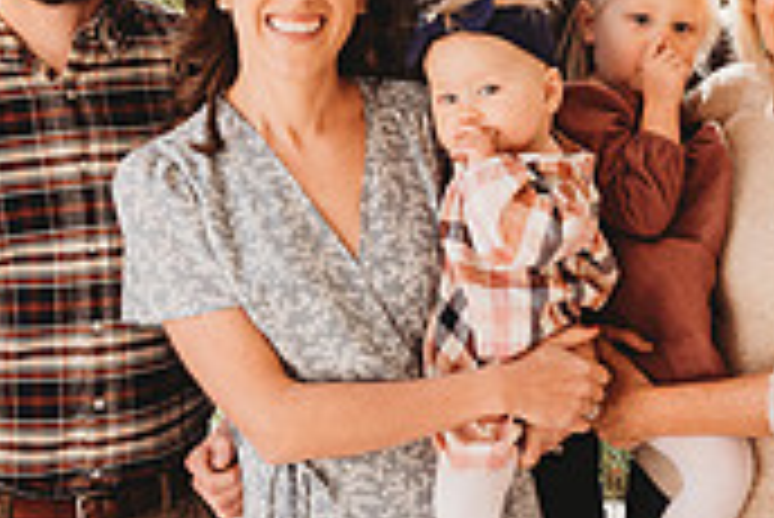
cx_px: 639
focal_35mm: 81
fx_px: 1743
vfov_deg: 16.9
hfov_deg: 24.6
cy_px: 236
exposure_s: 1/200
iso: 400
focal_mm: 24
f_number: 4.5
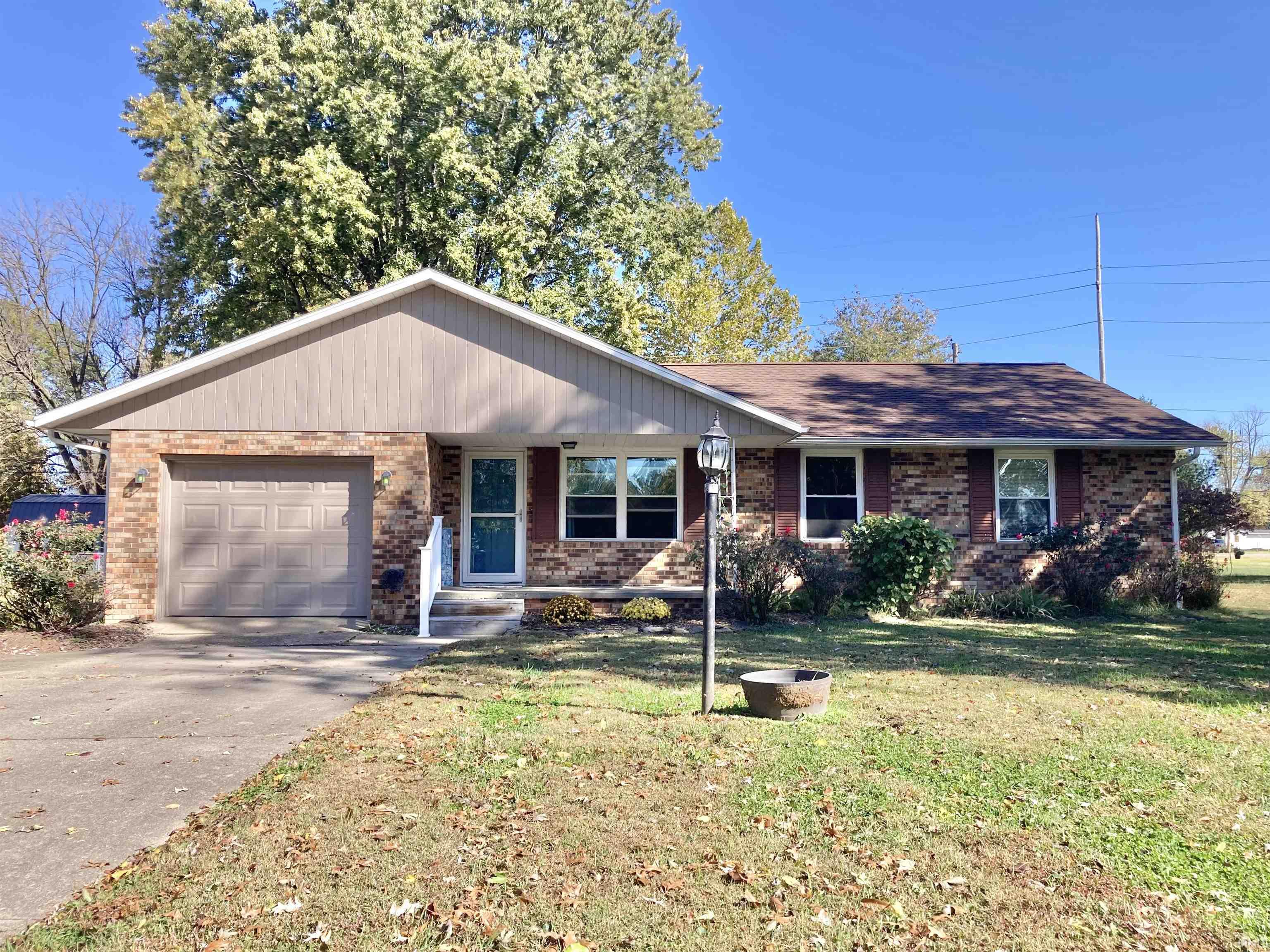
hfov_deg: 63.4
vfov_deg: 49.7
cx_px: 635
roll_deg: +1.5
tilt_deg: +4.9
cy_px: 476
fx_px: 1027
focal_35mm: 28
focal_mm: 3.99
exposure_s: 1/1021
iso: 20
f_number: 1.8
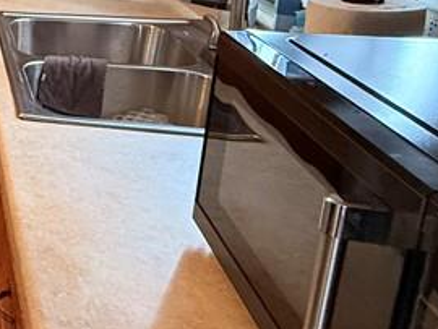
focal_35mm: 53
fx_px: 671
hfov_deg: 23.7
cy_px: -2
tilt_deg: -12.9
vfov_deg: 26.1
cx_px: -297
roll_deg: +2.6
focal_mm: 2.22
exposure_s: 1/60
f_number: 2.2
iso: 400
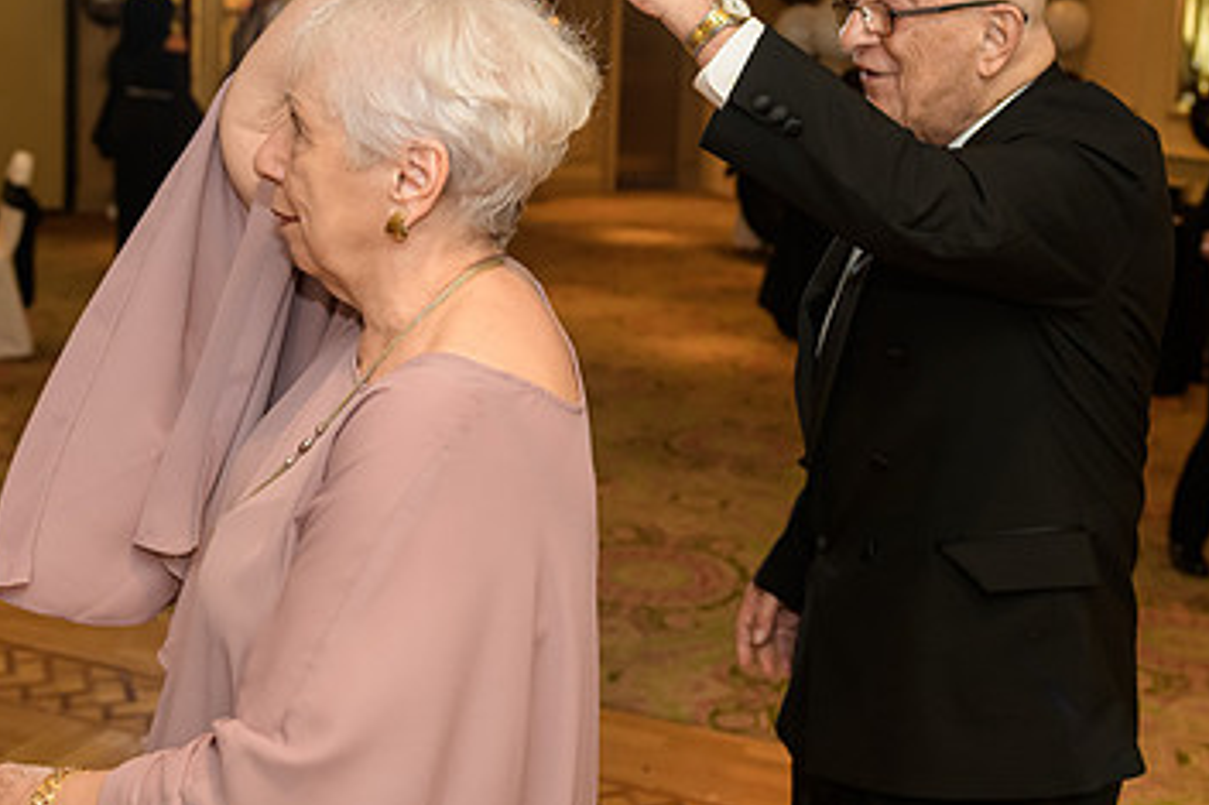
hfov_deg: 38.8
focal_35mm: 51
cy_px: 204
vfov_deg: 26.1
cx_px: 675
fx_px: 1712
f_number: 3.2
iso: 1000
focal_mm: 31
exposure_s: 1/125
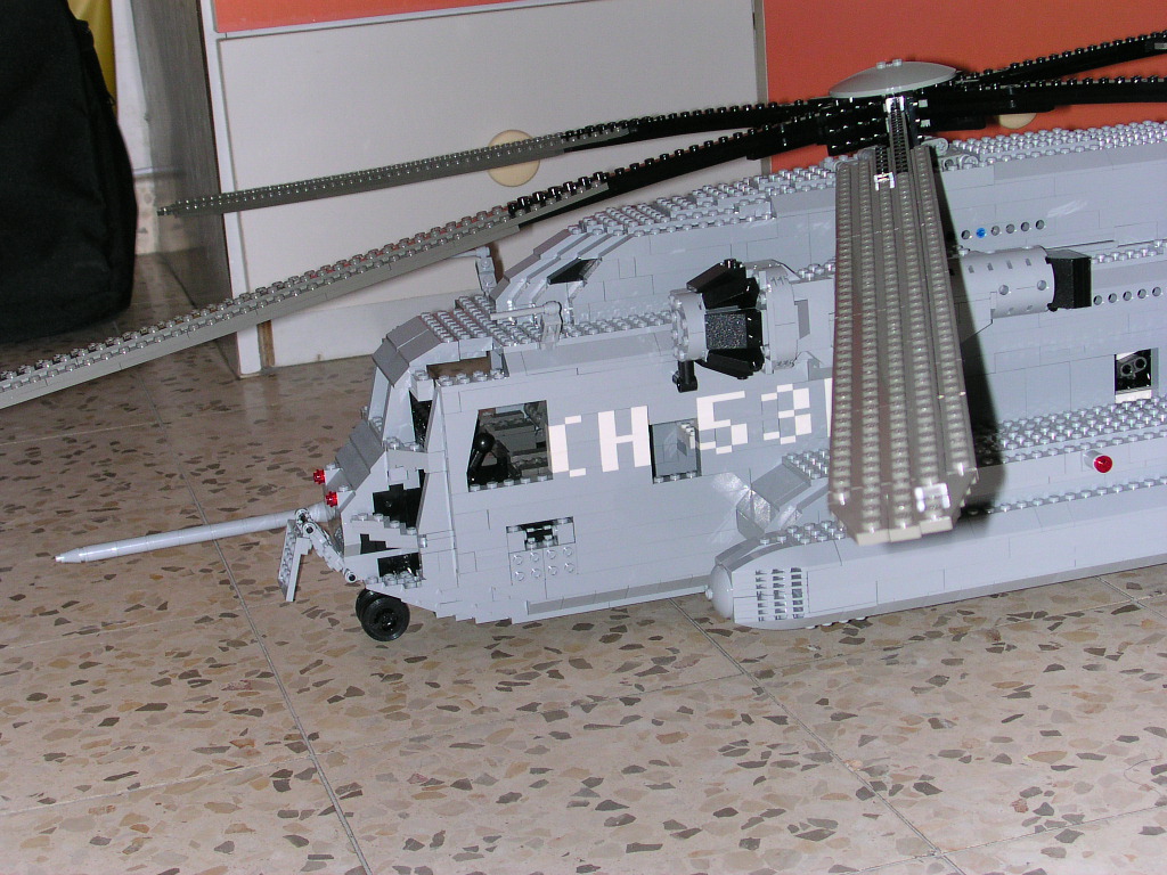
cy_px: 438
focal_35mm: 64
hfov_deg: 30.3
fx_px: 2158
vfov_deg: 22.9
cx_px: 584
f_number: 3.5
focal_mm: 9.7
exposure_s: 1/60
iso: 100
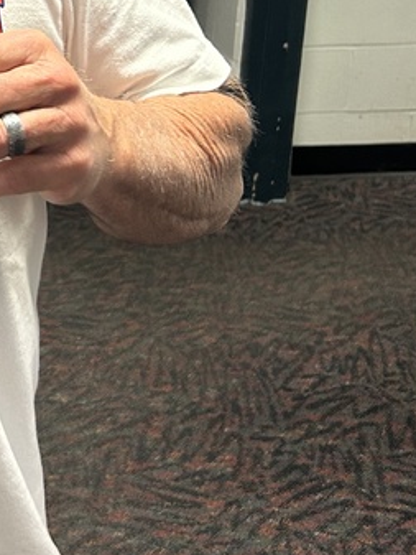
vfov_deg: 23.5
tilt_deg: -16.4
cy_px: -26
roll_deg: -1.2
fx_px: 1265
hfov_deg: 17.2
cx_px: -169
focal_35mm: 79
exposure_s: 1/60
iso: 160
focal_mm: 5.7
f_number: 1.5
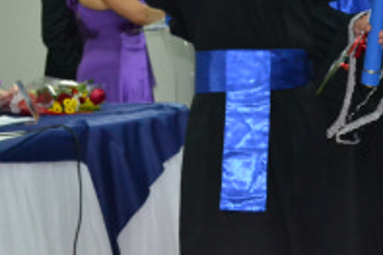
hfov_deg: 18.2
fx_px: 1172
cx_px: 360
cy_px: -48
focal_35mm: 110
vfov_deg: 12.1
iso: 3200
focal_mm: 29
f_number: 4.5
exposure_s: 1/60
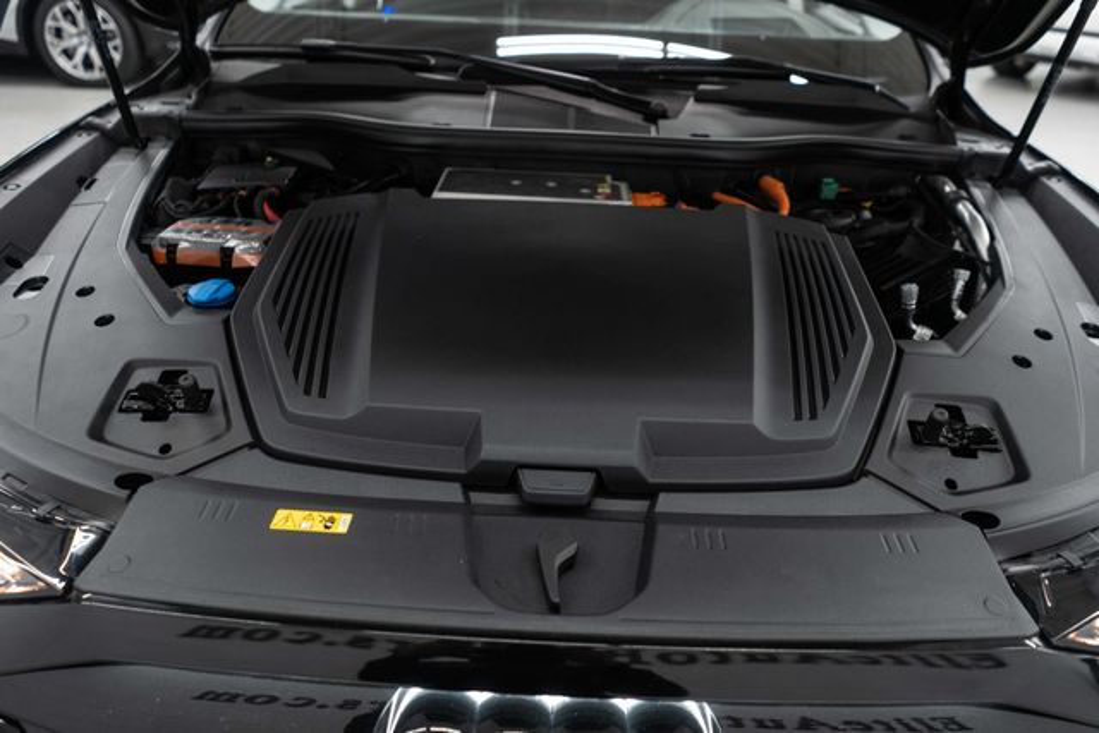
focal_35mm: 28
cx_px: 550
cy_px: 366
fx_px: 855
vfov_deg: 46.4
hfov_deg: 65.5
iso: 320
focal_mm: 28
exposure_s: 1/40
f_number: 3.2
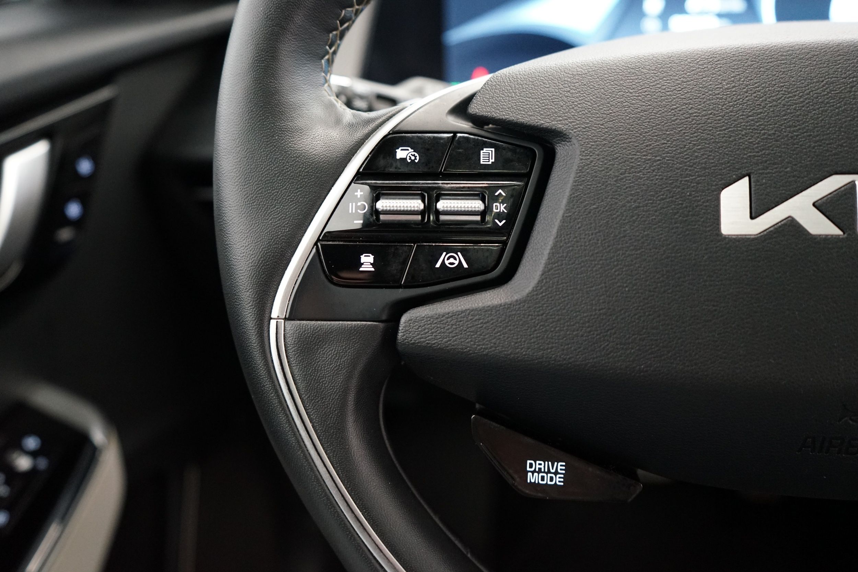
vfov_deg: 45.0
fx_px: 691
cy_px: 286
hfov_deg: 63.7
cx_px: 429
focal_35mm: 29
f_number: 3.5
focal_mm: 29
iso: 3200
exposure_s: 1/60
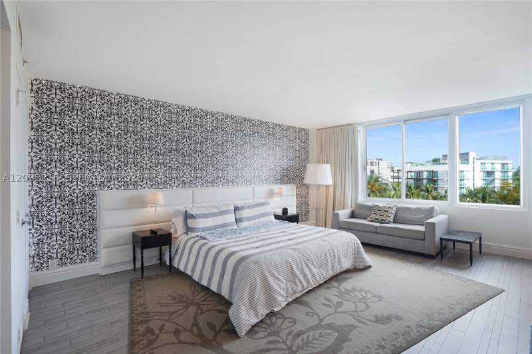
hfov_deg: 96.7
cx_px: 266
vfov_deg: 73.7
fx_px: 236
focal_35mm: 16
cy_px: 177
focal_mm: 16
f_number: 4.5
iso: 320
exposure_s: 1/160
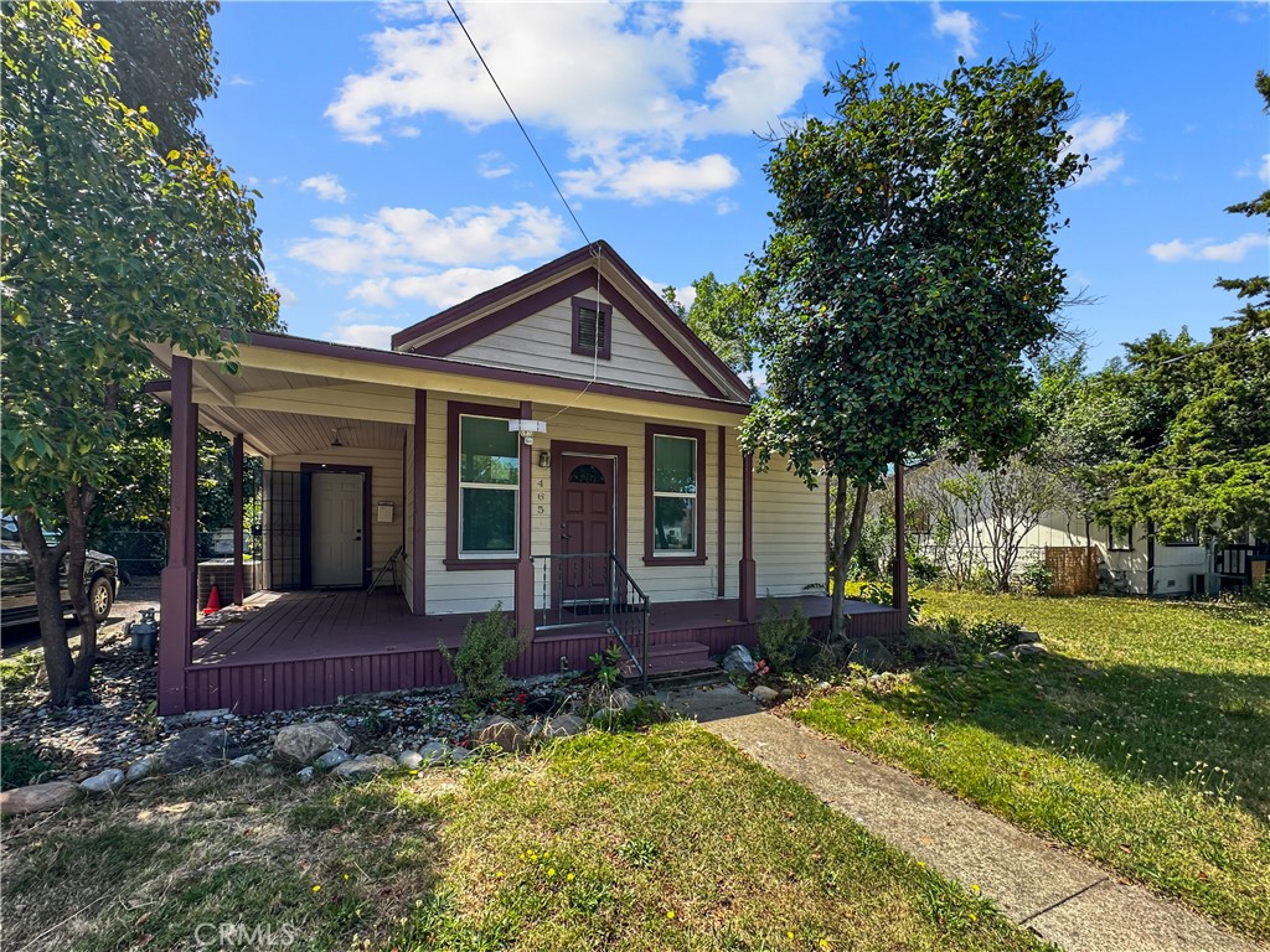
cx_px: 635
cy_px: 476
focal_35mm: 14
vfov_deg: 85.7
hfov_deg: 102.1
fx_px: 514
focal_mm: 2.22
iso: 40
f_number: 2.2
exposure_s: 1/350
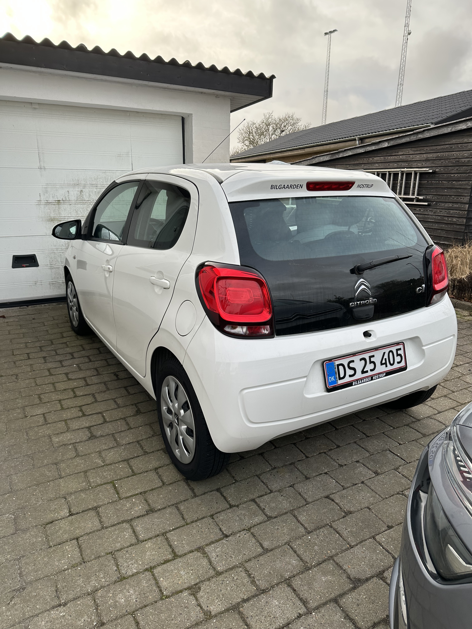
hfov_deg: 56.8
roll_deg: +0.8
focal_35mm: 24
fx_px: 436
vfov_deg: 71.6
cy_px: 314
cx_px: 236
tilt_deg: -15.4
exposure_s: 1/334
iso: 80
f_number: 1.78
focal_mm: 6.86
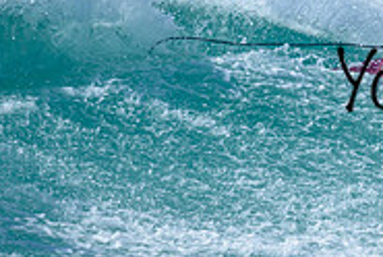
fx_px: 36656
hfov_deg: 0.6
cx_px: 475
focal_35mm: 3440
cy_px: -36
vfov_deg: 0.4
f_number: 6.3
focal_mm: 800
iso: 400
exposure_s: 1/2500
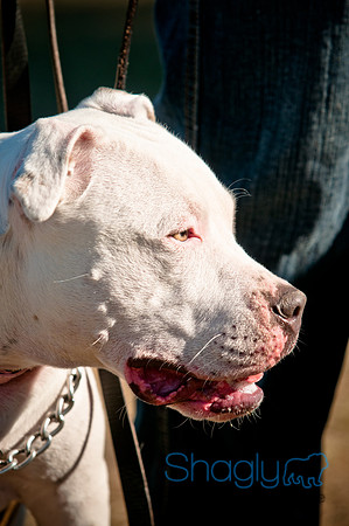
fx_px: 3607
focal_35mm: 248
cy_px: 263
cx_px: 174
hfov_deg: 5.5
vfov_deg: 8.3
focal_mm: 165
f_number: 5
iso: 200
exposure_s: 1/1250
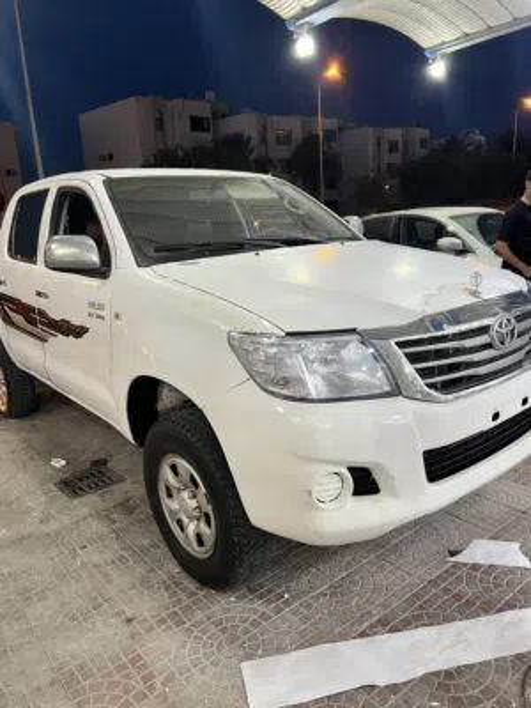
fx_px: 532
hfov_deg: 53.1
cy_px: 354
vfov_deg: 67.3
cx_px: 266
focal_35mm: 26
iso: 80
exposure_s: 1/50
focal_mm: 5.7
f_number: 1.5
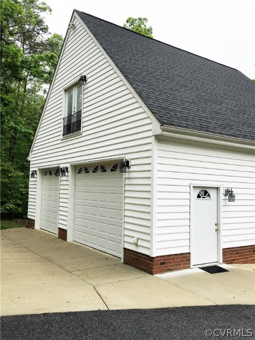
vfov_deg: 61.7
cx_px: 128
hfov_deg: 48.2
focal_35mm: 29
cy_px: 170
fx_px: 285
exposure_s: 1/777
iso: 25
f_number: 2.2
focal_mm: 4.15
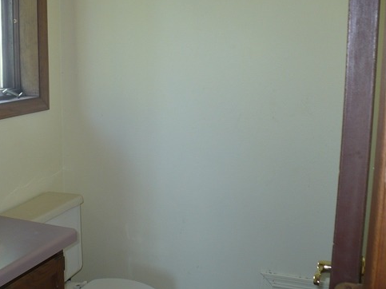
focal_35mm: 49
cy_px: 133
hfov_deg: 38.6
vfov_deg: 29.7
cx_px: 135
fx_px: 546
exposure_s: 1/30
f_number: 2.8
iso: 100
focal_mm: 6.1
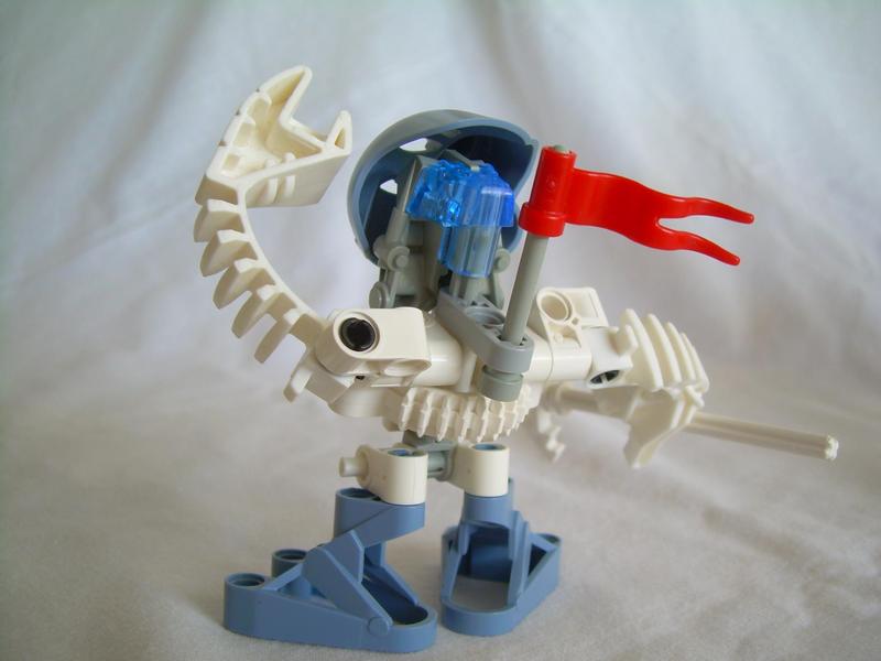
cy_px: 330
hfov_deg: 49.0
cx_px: 440
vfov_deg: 37.7
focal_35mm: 38
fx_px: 967
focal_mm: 6.3
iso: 50
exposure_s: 1/23.2
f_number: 2.8
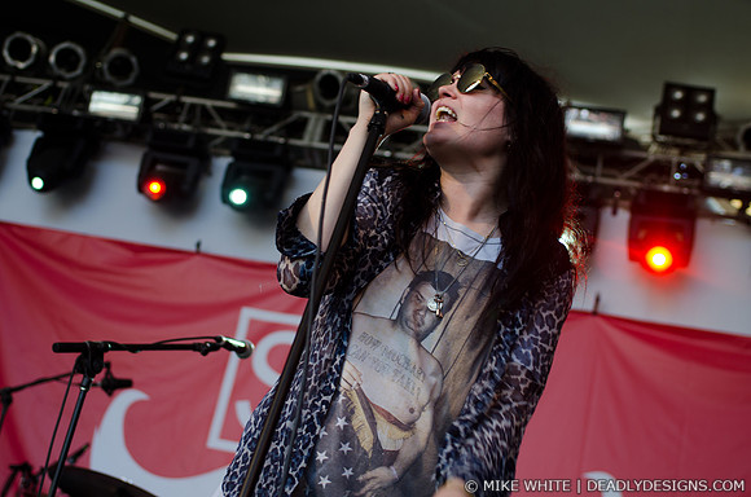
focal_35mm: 52
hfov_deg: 37.9
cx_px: 376
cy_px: 248
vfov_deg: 25.6
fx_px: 1093
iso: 125
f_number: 3.2
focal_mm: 35
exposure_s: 1/200
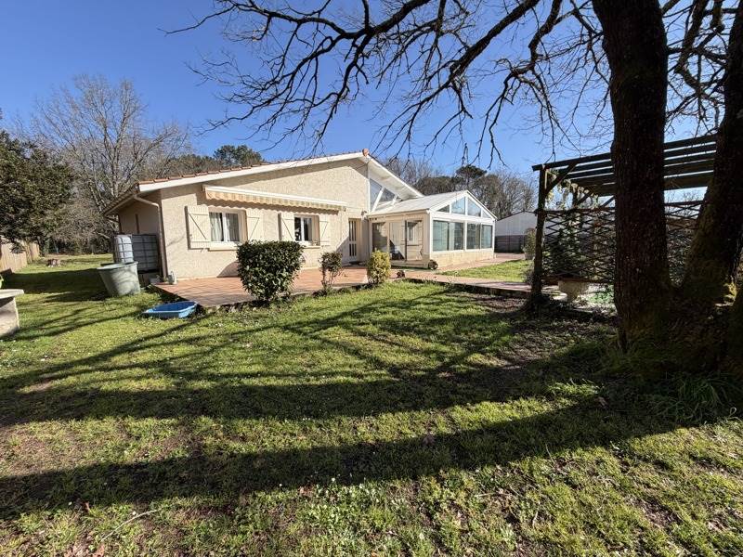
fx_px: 300
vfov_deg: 85.7
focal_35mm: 14
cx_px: 372
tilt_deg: -5.9
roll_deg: +2.0
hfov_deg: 102.1
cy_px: 278
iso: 32
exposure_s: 1/770
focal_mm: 2.22
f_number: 2.2
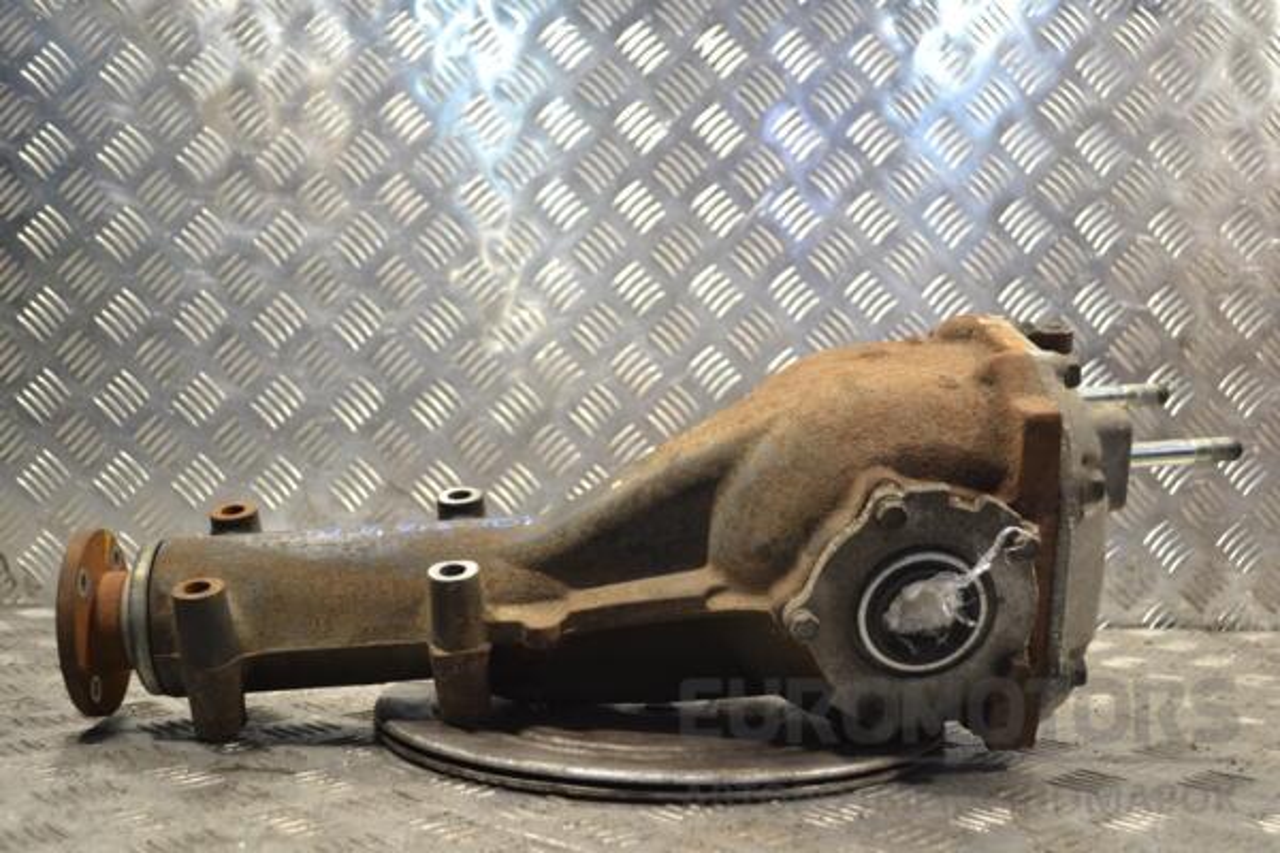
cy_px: 426
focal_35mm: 39
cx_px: 640
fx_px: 1387
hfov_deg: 49.6
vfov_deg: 34.2
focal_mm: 26
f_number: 4.2
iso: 400
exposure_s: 1/60
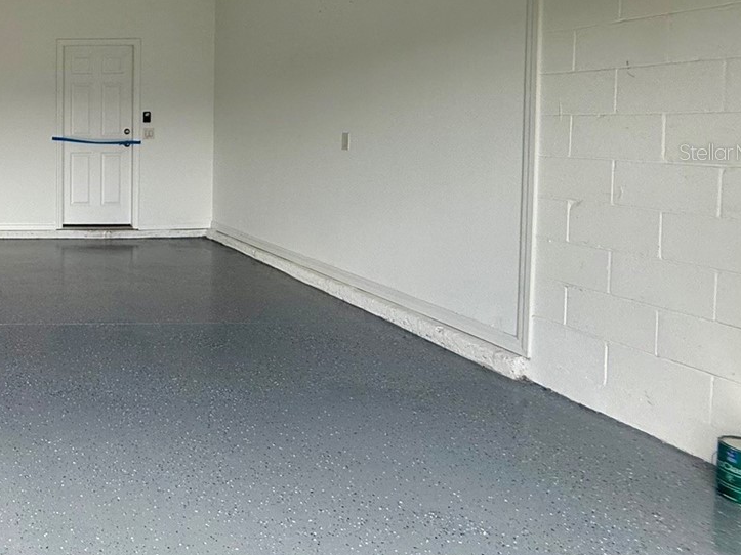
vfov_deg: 44.2
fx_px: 663
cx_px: -44
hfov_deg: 46.0
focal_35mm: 31
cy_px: 152
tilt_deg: -1.8
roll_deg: -0.1
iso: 50
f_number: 2.2
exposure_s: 1/256
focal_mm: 2.22
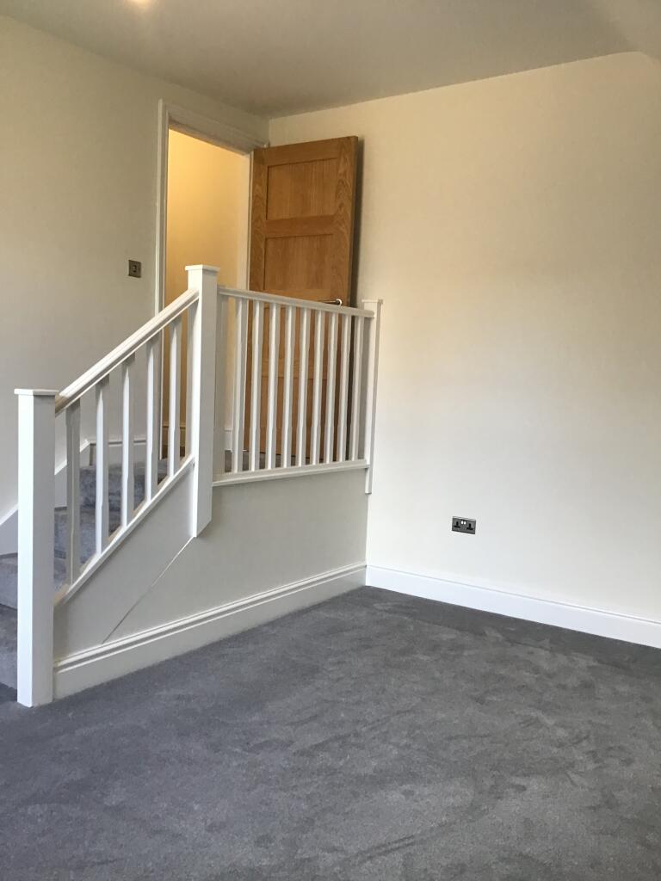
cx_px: 330
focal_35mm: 31
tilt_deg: -5.3
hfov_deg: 45.4
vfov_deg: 58.4
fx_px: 789
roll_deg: -1.5
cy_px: 440
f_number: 2.4
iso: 40
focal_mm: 3.3
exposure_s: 1/33
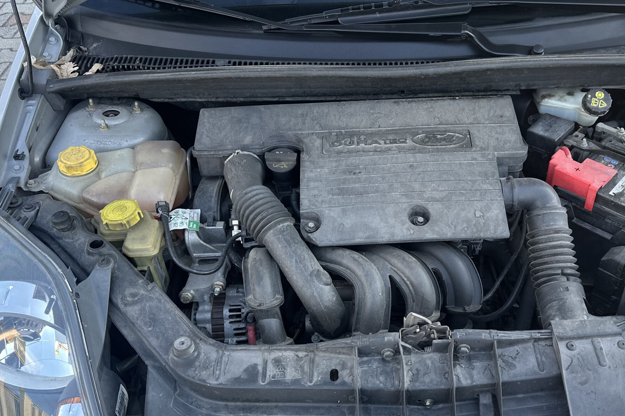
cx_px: 388
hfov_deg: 52.6
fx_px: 625
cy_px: 246
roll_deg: +1.8
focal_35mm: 36
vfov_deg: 36.8
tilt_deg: -41.5
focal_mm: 6.86
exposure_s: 1/213
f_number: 1.78
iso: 80
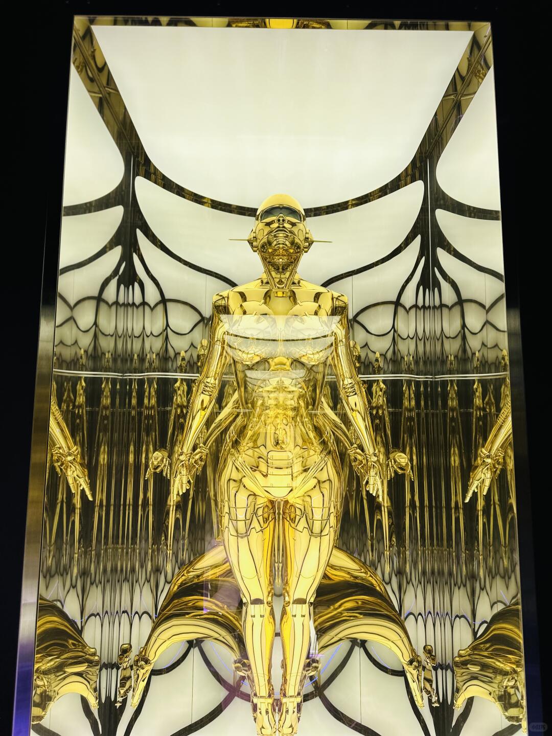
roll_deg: -0.6
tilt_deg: +9.2
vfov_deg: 71.6
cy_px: 368
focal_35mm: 24
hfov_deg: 56.8
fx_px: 510
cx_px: 276
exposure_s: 1/120
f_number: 1.78
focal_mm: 6.86
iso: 100
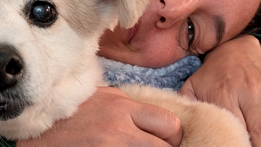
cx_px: 71
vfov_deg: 14.2
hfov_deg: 24.8
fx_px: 588
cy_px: 106
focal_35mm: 85
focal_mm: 4.53
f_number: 1.7
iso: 998
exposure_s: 1/40
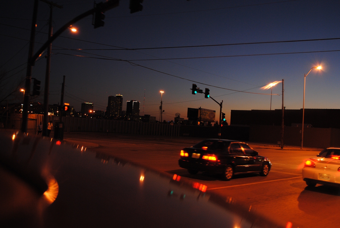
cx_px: 170
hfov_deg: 57.2
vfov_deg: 40.1
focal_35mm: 33
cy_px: 114
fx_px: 312
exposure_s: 1/8
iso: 400
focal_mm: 22
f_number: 4
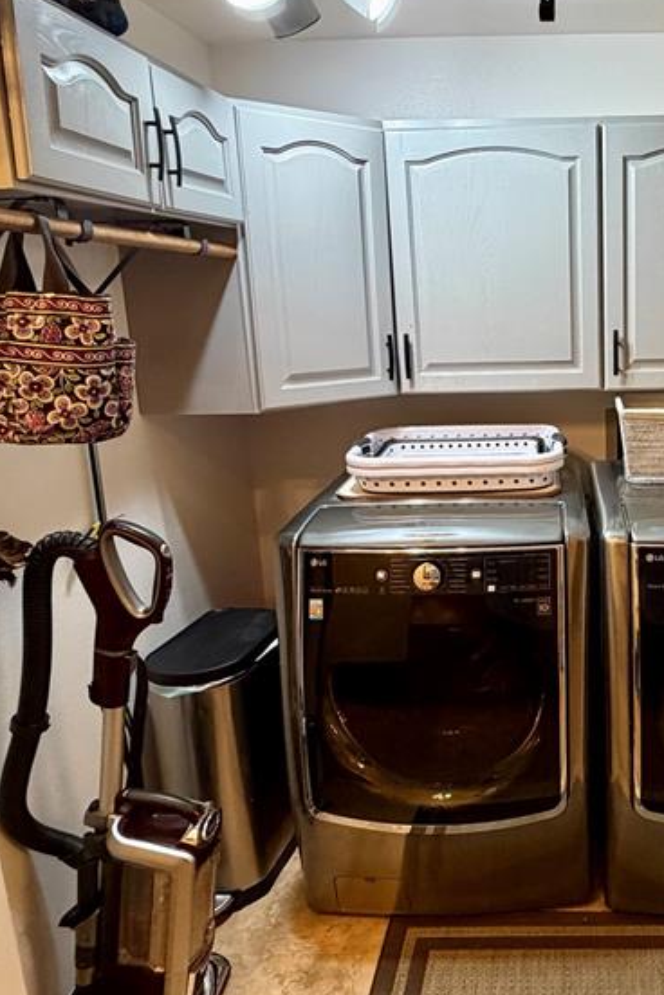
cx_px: 568
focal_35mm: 27
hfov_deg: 44.6
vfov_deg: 67.1
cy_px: 435
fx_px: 747
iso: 320
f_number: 2.2
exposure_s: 1/60
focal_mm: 2.22
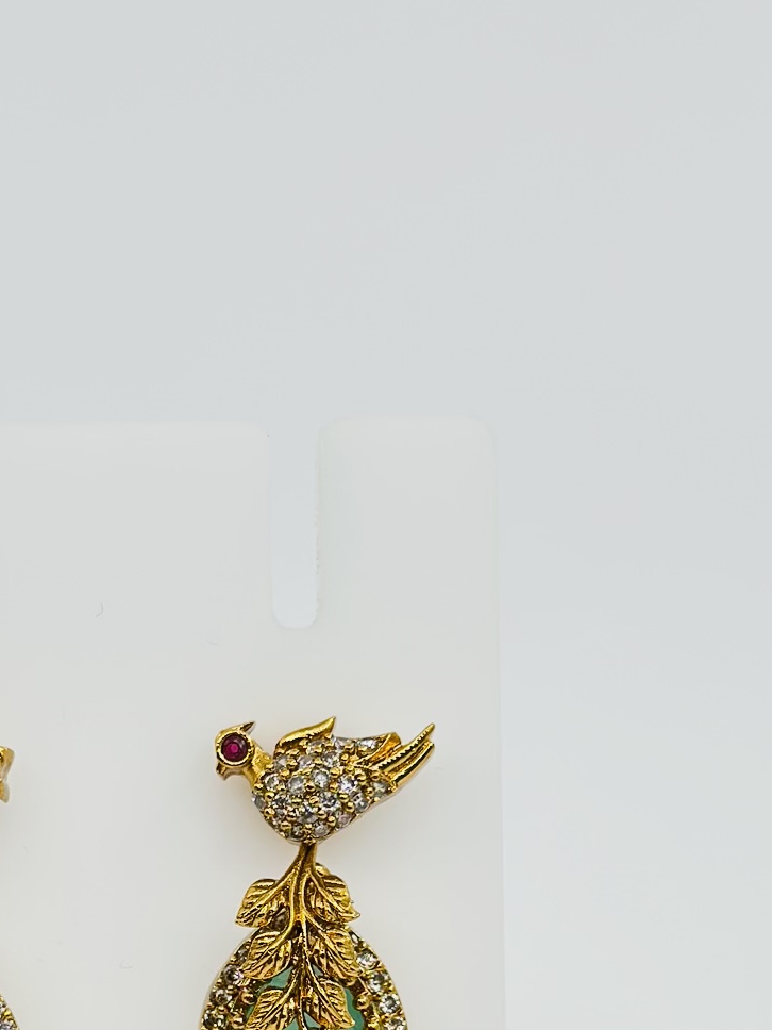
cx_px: 162
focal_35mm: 100
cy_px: 915
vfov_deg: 19.3
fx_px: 2974
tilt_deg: -21.2
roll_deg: -0.2
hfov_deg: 14.7
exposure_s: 1/756
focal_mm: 6.86
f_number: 1.78
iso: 80
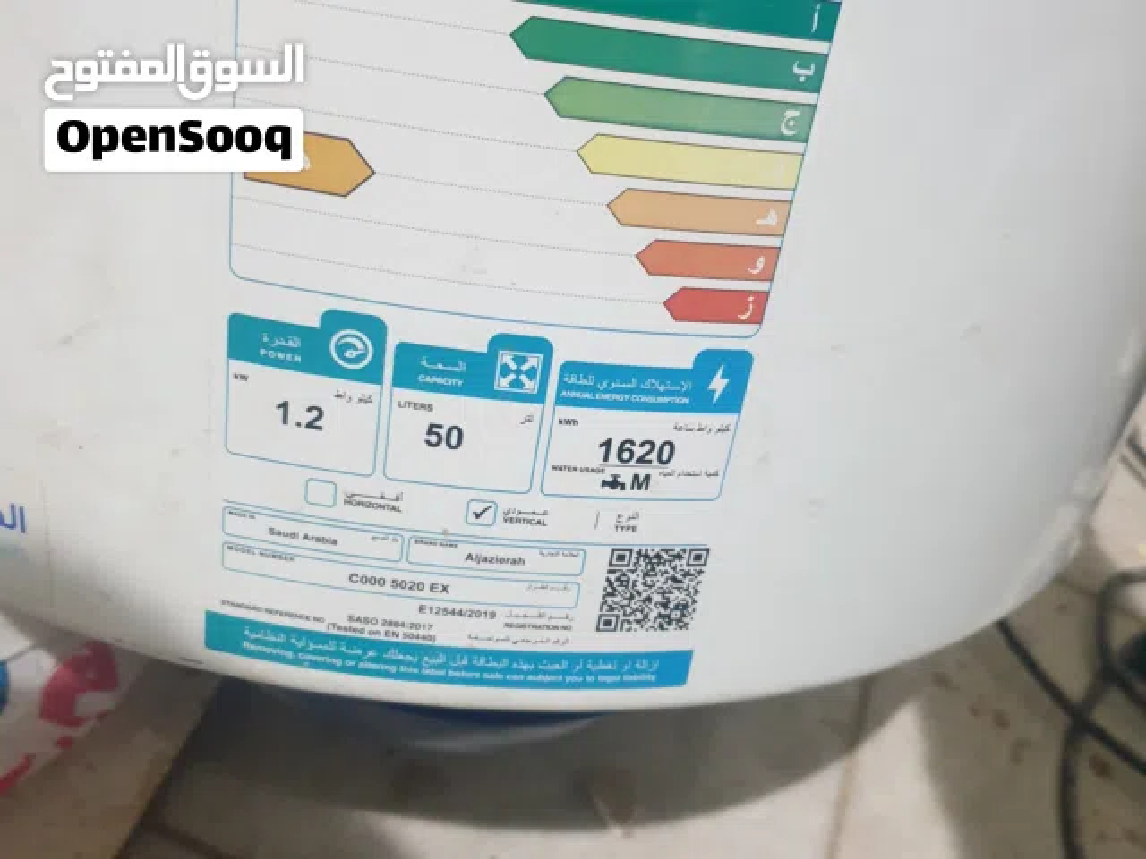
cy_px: 430
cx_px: 573
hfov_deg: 67.3
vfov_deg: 53.1
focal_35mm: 26
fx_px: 861
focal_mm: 4.3
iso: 320
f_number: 1.5
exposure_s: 1/40
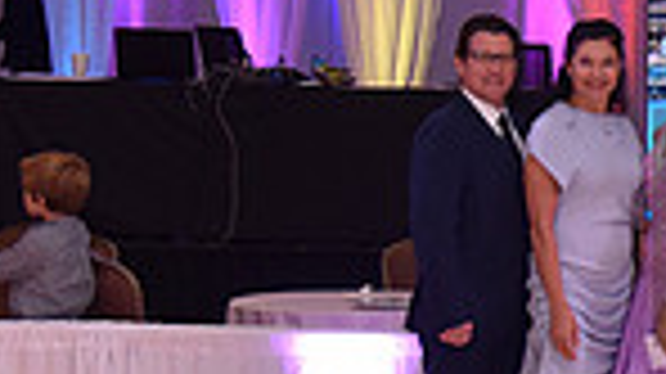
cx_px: 1143
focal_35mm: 140
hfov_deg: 13.9
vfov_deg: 8.6
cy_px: 228
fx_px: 2471
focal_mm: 34
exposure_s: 1/250
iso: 1000
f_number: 4.5
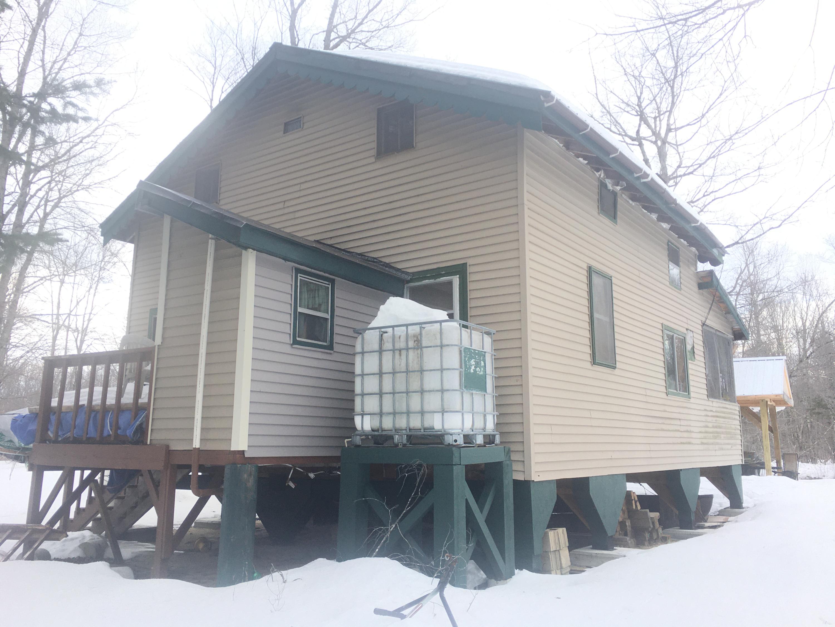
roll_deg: -0.6
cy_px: 314
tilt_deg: +11.3
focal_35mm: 29
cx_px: 418
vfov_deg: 48.2
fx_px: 700
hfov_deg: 61.7
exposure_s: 1/557
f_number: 2.2
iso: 25
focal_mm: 4.15
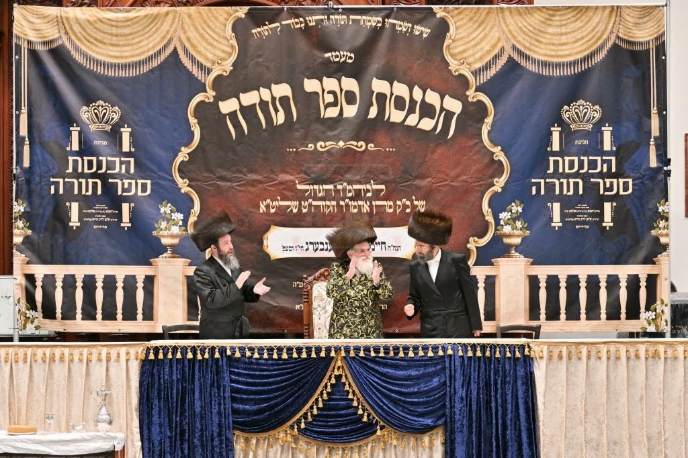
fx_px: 2140
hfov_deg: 18.3
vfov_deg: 12.2
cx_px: 344
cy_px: 229
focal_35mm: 112
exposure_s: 1/320
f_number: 2.8
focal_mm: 75
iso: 320
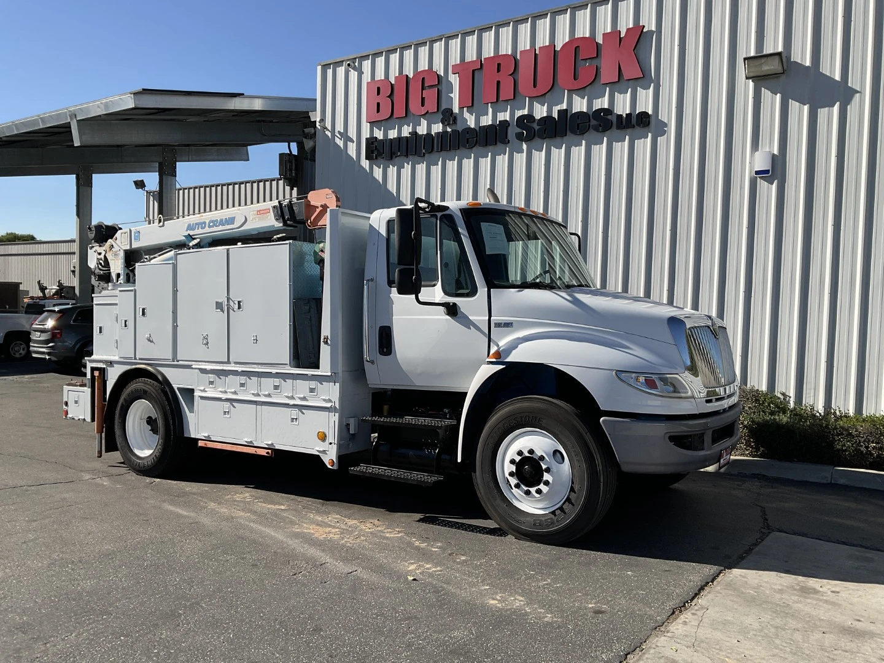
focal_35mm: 29
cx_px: 442
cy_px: 332
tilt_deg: -2.8
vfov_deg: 48.2
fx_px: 741
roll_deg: -1.7
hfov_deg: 61.7
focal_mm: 3
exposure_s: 1/2227
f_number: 1.8
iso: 16
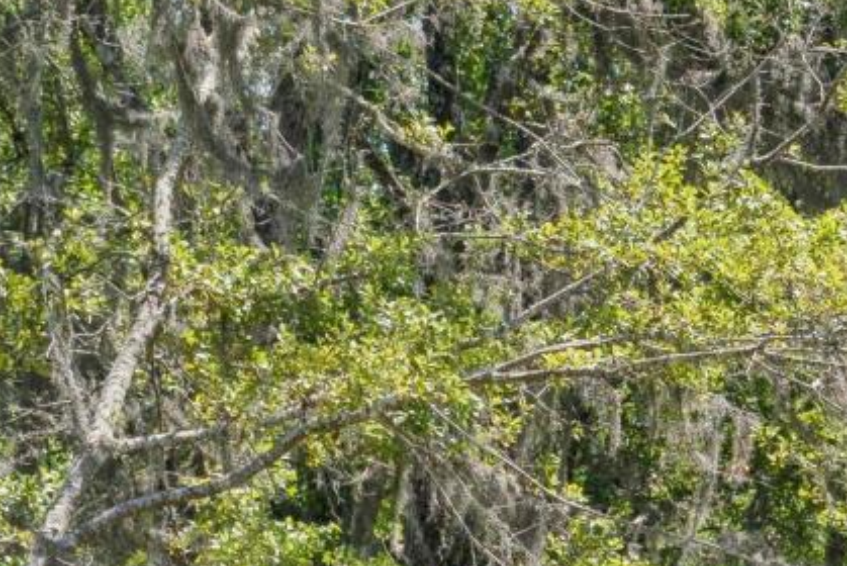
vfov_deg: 4.0
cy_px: 1810
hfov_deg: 6.2
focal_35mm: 329
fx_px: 7746
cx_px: 1431
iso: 250
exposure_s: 1/500
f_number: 8
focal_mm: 46
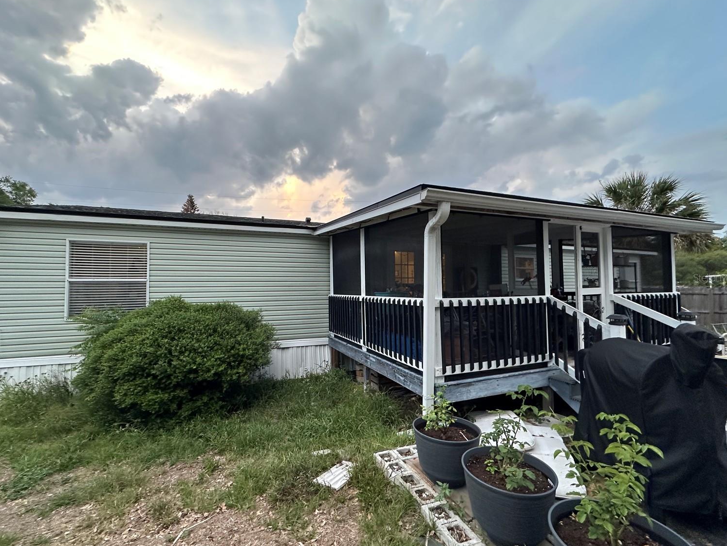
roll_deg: +1.8
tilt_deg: +2.3
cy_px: 277
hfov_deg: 98.1
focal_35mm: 15
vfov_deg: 81.7
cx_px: 350
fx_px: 315
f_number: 2.2
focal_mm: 2.22
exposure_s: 1/99
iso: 160
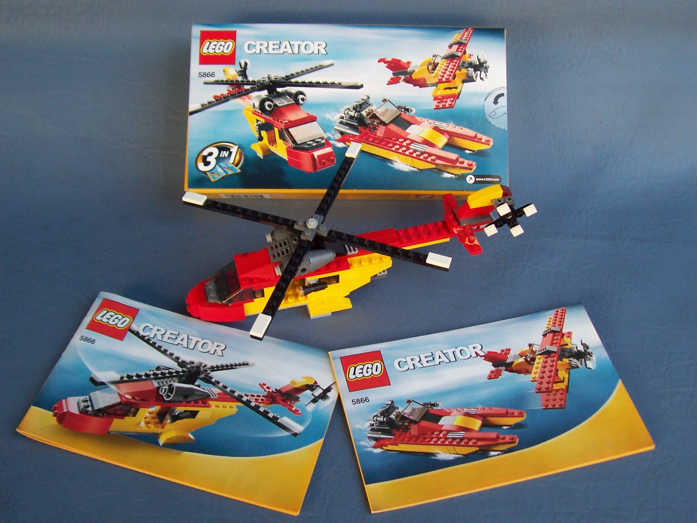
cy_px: 262
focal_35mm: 37
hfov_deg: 50.1
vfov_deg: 38.7
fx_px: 745
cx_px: 348
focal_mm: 5.6
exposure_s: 1/125
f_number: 2.8
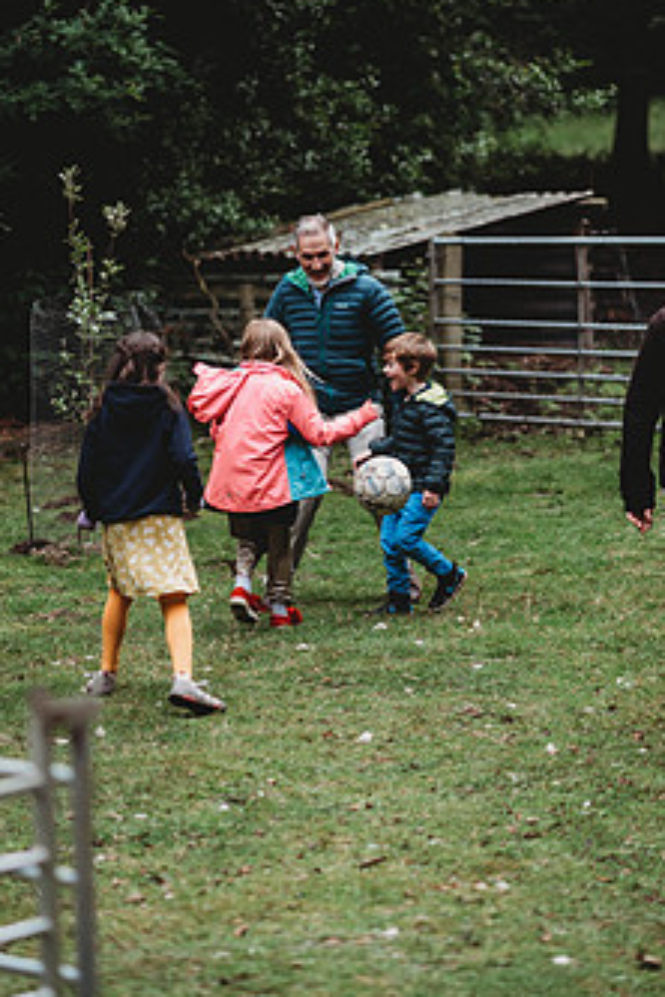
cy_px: 416
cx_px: 350
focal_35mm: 115
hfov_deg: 11.9
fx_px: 3186
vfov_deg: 17.8
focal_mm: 85
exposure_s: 1/250
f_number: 2
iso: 100
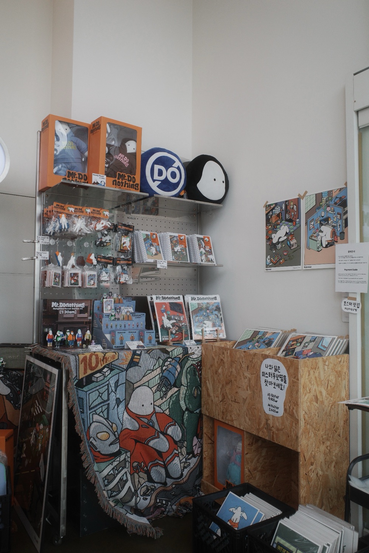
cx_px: 184
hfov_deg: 46.4
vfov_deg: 65.5
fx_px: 430
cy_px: 276
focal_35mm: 28
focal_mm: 18.3
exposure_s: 1/800
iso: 320
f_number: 4
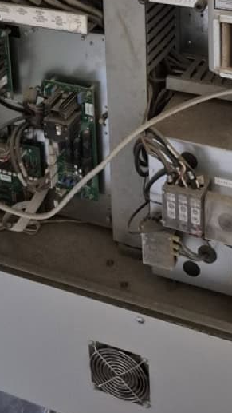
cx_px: 183
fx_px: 678
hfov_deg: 19.2
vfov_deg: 29.1
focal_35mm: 62
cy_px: -87
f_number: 1.8
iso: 1600
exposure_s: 1/30
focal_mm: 5.4
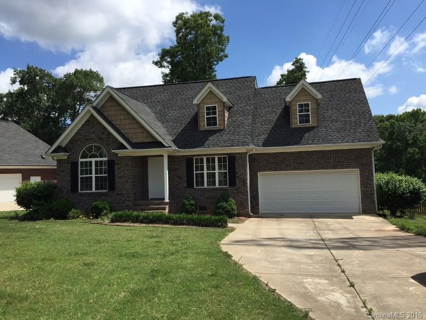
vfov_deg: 48.2
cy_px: 160
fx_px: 357
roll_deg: +1.1
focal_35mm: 29
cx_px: 213
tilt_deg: +3.6
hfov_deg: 61.7
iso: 32
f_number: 2.2
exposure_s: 1/2475
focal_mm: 4.15
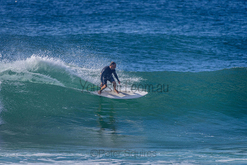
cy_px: 86
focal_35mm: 612
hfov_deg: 3.4
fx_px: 4203
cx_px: 110
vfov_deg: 2.2
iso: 160
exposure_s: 1/2000
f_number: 5.6
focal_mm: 500
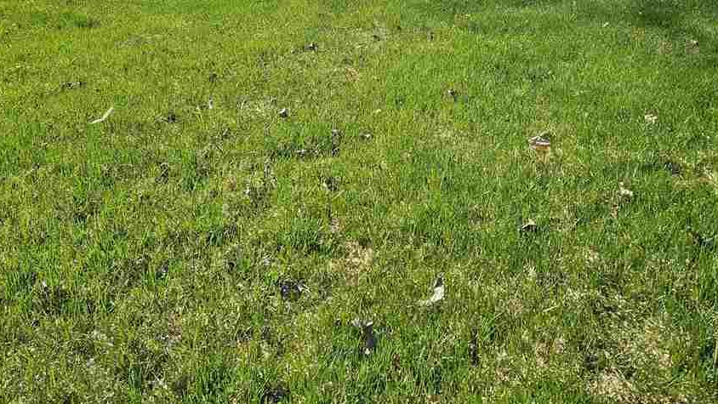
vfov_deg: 29.9
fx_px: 724
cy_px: 41
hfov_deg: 52.5
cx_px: 427
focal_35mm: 38
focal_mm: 5.4
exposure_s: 1/1663
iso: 32
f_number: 1.8
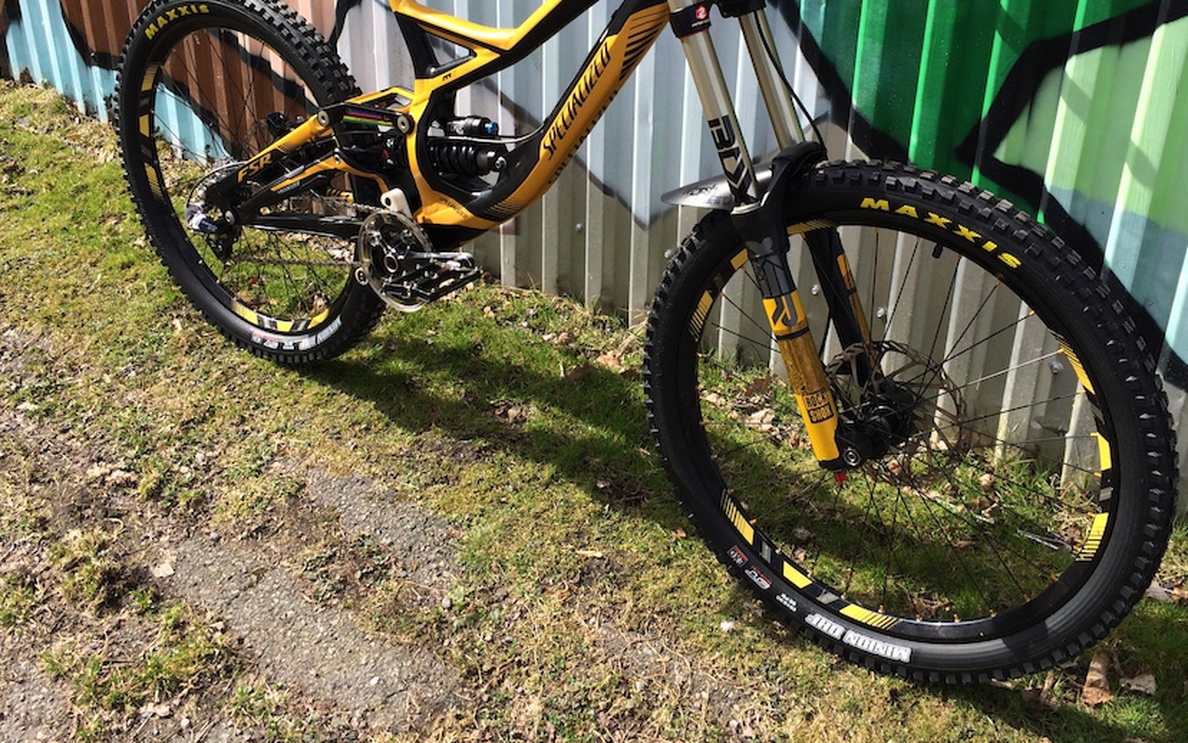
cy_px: 211
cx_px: 646
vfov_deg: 33.1
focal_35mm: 38
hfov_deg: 51.5
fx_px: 1231
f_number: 2.2
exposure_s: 1/954
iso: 32
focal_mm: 4.15
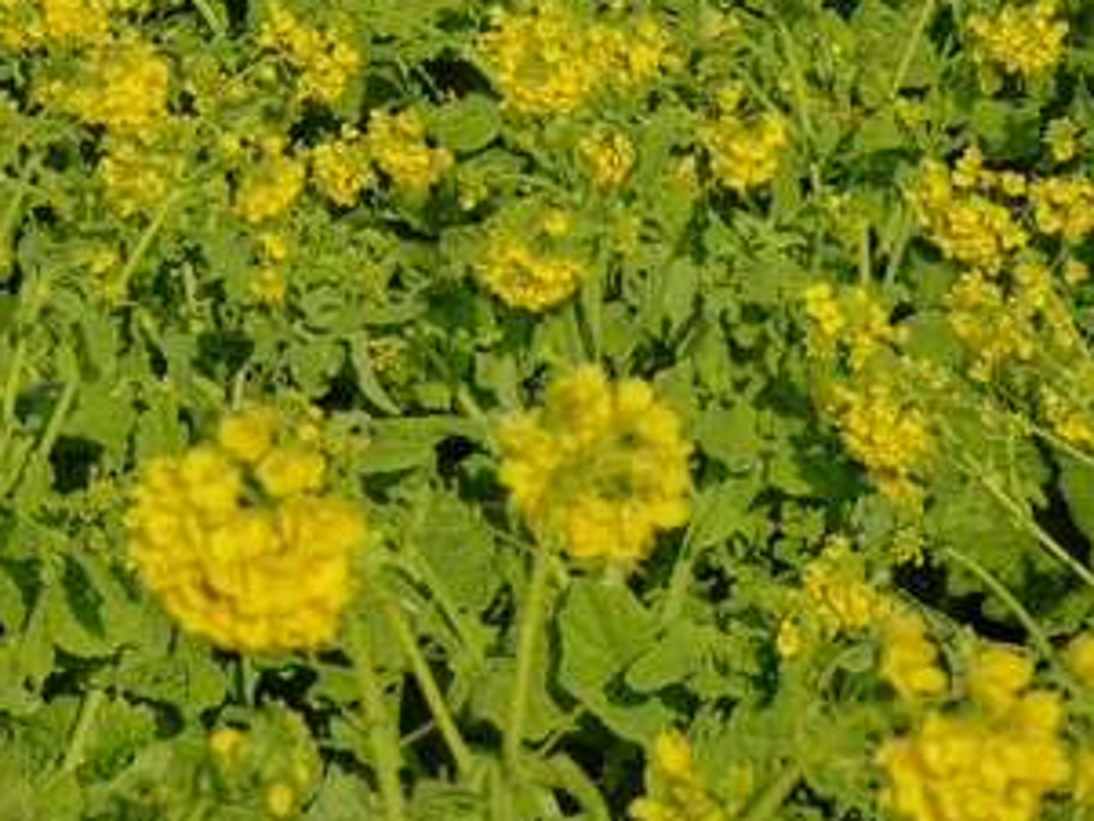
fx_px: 6924
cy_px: -483
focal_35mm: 219
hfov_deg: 9.0
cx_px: -94
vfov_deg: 6.7
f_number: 18
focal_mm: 70
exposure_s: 1/60
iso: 100
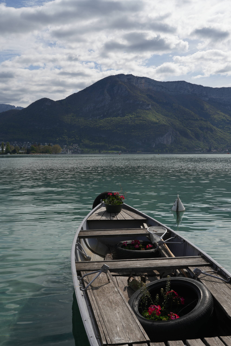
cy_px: 173
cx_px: 116
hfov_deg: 37.9
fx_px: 337
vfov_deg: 54.4
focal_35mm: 35
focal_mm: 35
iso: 100
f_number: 13
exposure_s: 1/250
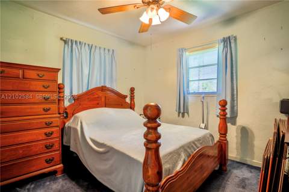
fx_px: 136
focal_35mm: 17
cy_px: 96
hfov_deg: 93.3
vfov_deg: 70.3
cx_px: 144
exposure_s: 1/60
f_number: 7.1
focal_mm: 17
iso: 100
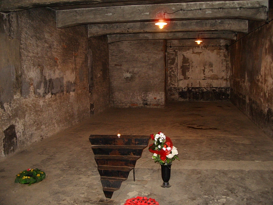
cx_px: 136
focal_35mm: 38
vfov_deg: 37.7
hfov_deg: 49.0
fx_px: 300
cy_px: 102
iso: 400
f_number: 2.8
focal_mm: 7.8
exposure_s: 1/30
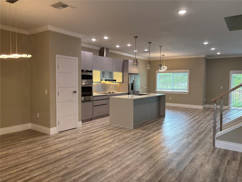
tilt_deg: -3.8
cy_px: 91
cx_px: 121
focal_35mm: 26
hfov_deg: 67.3
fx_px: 182
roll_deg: -0.8
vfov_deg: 53.1
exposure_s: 1/120
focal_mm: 5.96
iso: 80
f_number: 1.6
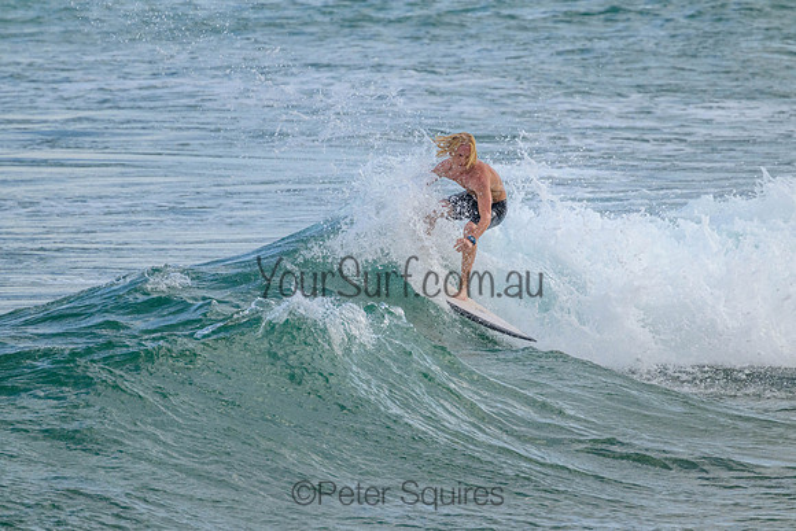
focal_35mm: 800
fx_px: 17692
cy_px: 266
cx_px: 398
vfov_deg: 1.7
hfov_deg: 2.6
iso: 1800
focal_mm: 800
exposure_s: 1/2000
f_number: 11
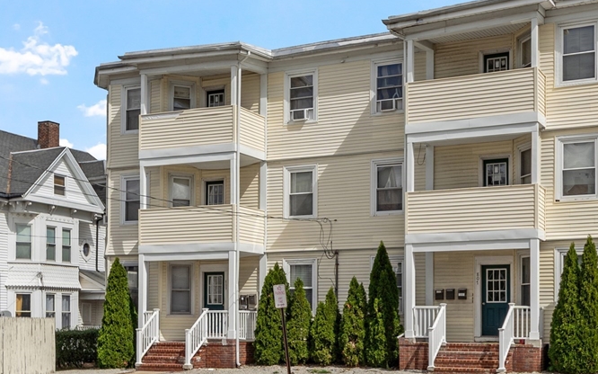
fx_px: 766
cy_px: 177
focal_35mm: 47
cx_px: 388
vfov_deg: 27.4
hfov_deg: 42.2
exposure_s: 1/640
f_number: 8
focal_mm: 20
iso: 100
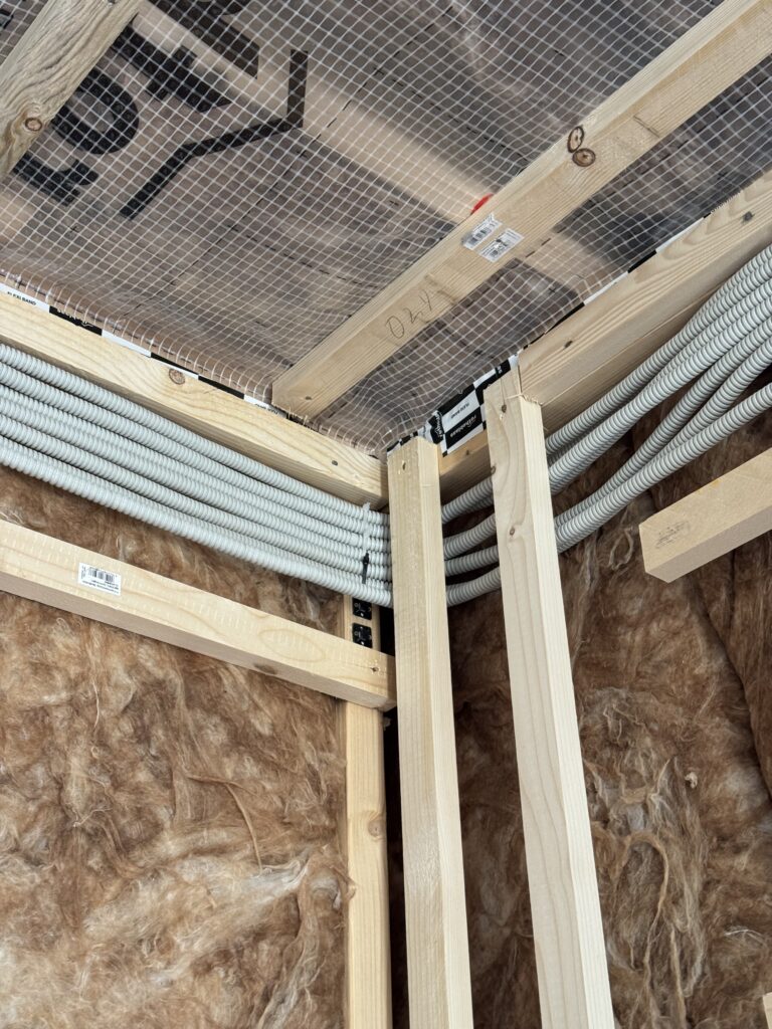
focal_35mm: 48
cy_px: 514
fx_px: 1427
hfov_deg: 30.3
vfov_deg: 39.7
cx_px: 386
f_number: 1.78
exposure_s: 1/60
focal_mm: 6.76
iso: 160
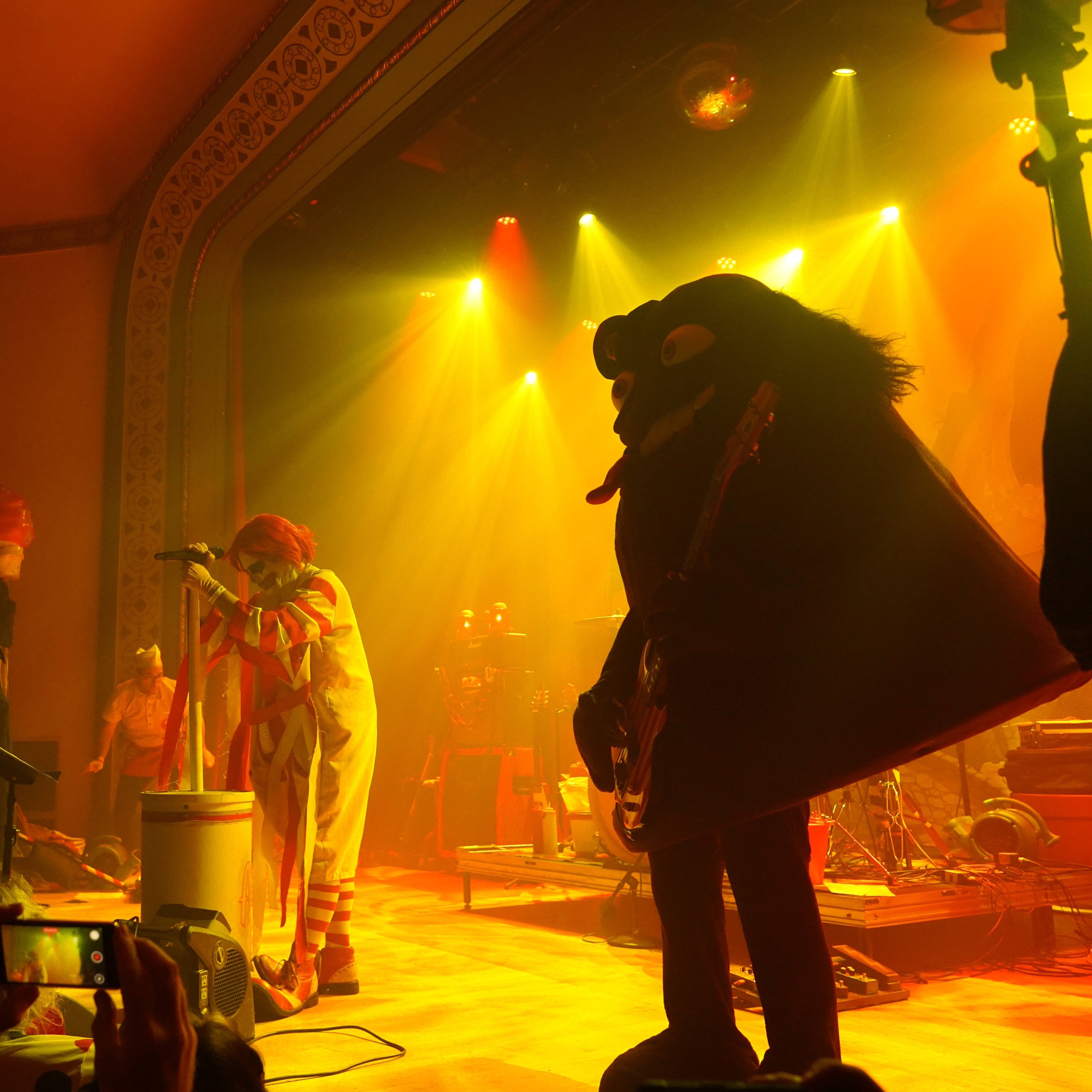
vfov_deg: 52.5
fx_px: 1106
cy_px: 540
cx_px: 285
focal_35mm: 31
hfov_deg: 50.5
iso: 6400
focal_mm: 24
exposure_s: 1/160
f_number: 4
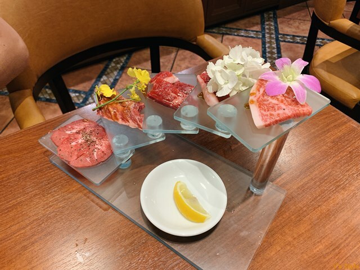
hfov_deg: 67.3
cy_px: 135
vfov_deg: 53.1
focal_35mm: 26
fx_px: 270
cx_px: 180
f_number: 1.8
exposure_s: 1/60
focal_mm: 4.25
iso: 320
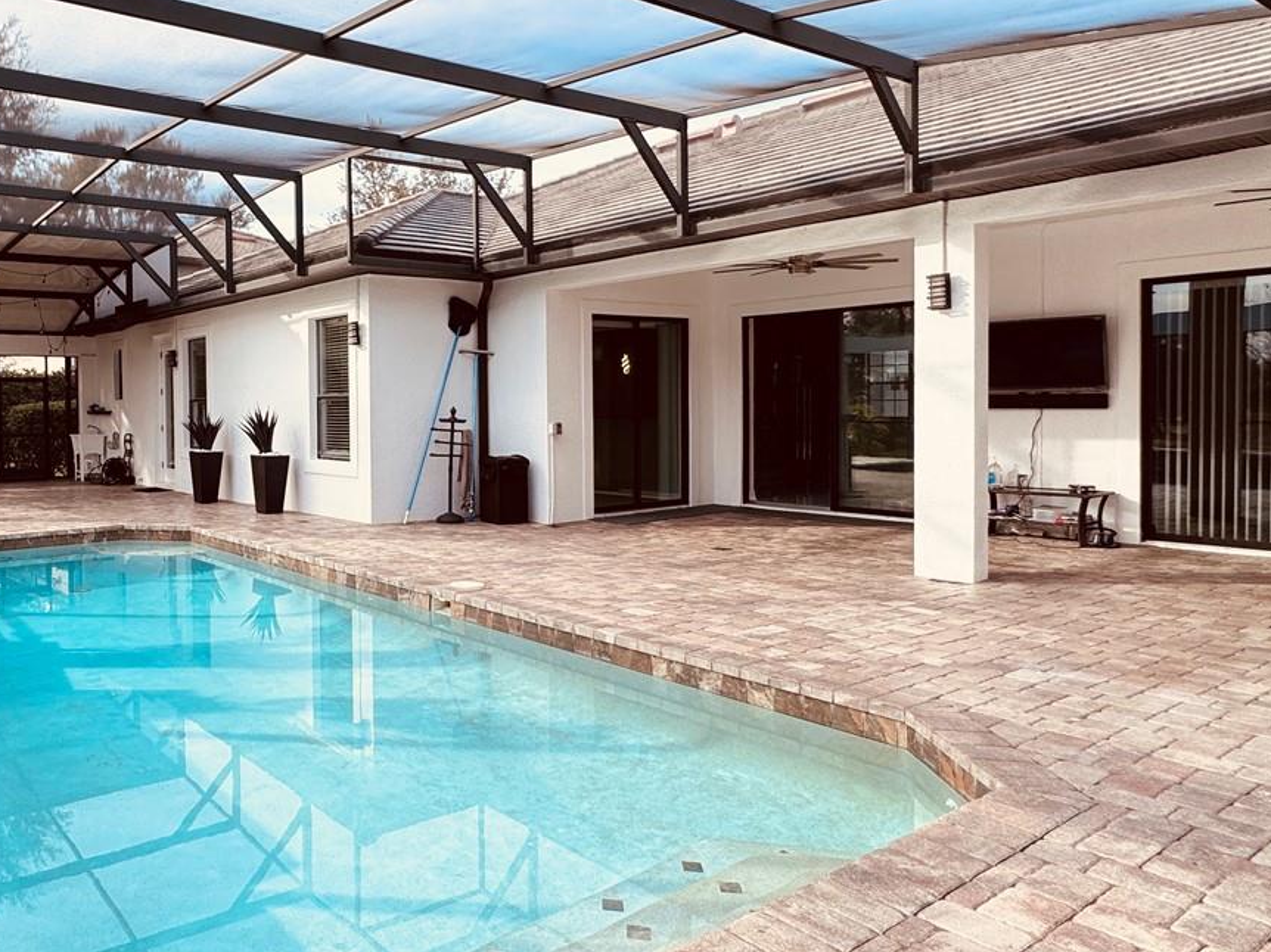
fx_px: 954
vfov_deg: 52.9
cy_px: 424
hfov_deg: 63.8
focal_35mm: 26
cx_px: 335
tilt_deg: -0.5
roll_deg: +0.7
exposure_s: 1/259
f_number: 2.2
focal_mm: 2.22
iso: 40
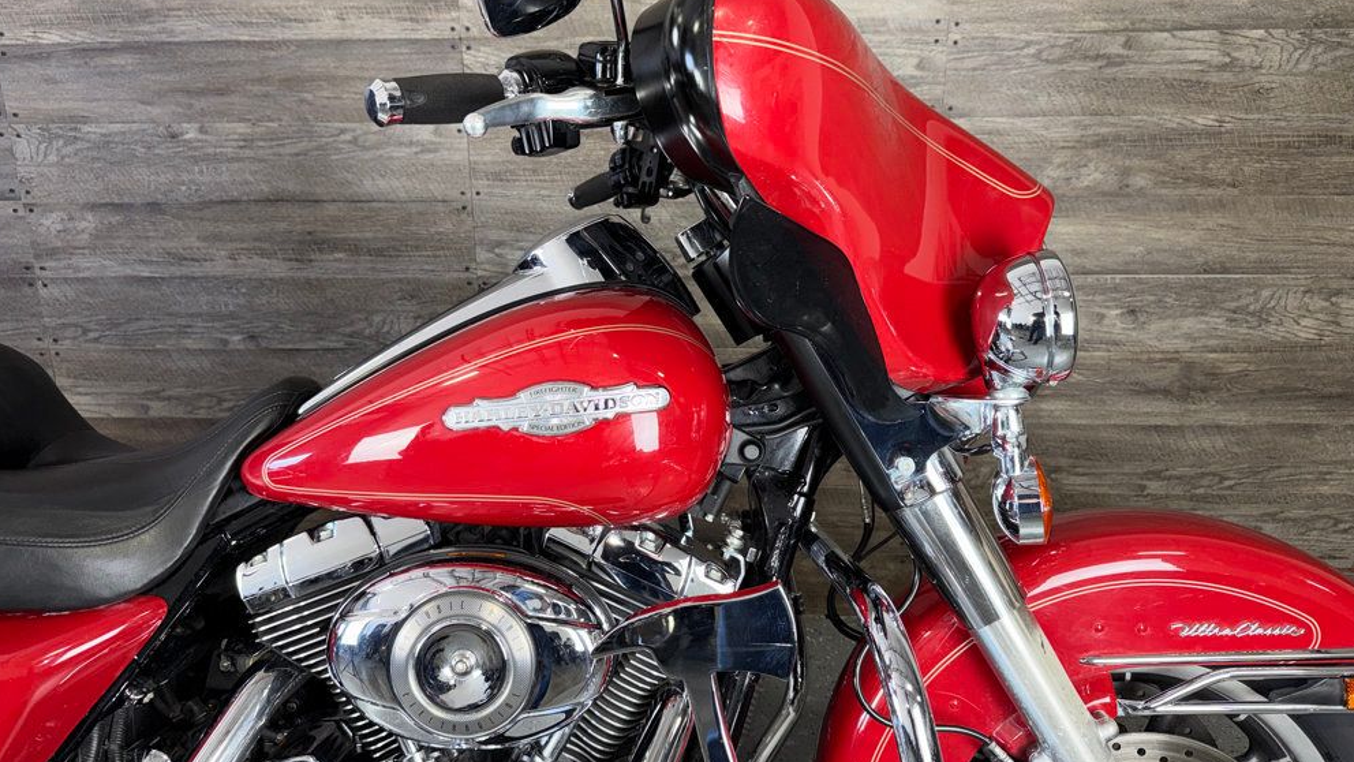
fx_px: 969
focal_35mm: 27
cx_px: 665
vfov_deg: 42.9
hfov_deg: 69.9
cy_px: 354
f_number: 1.78
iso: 50
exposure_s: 1/29
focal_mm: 6.76
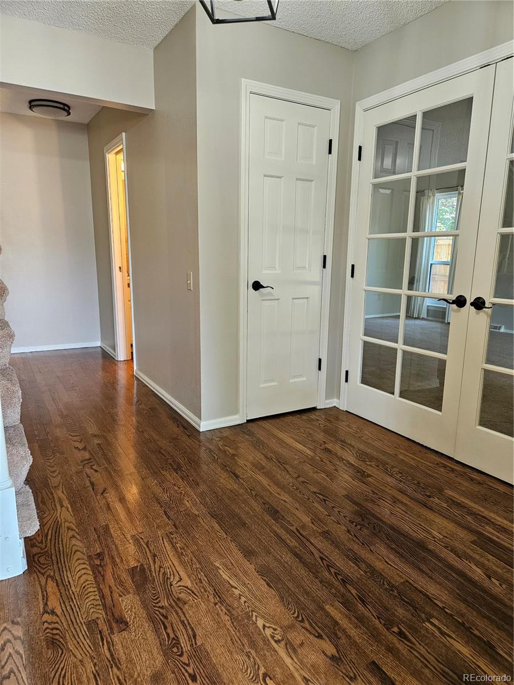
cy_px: 342
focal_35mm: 23
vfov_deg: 73.9
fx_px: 455
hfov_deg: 58.9
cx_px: 257
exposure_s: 1/120
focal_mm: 5.4
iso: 320
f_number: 1.8
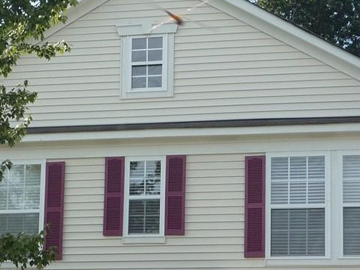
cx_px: 107
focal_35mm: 114
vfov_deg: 12.8
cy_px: 264
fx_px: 1186
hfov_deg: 17.2
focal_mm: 6.5
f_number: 4.5
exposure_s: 1/400
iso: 100
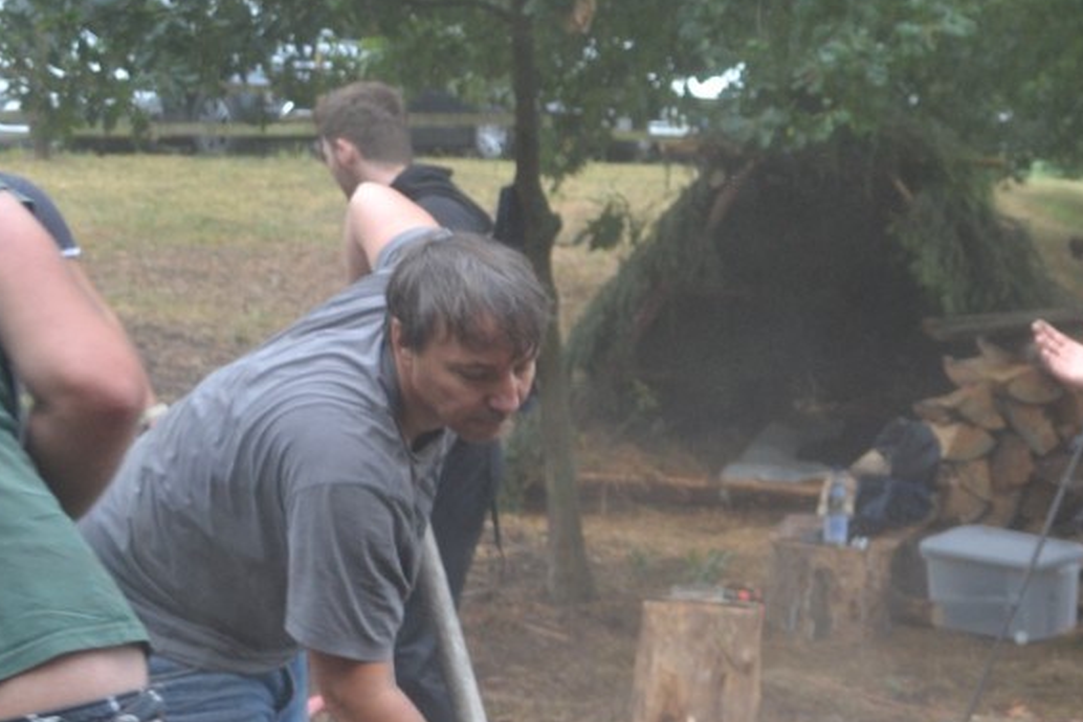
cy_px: 550
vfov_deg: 13.2
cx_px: 1492
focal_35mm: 103
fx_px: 3097
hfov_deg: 18.2
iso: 400
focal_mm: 24
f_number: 4.5
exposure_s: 1/80
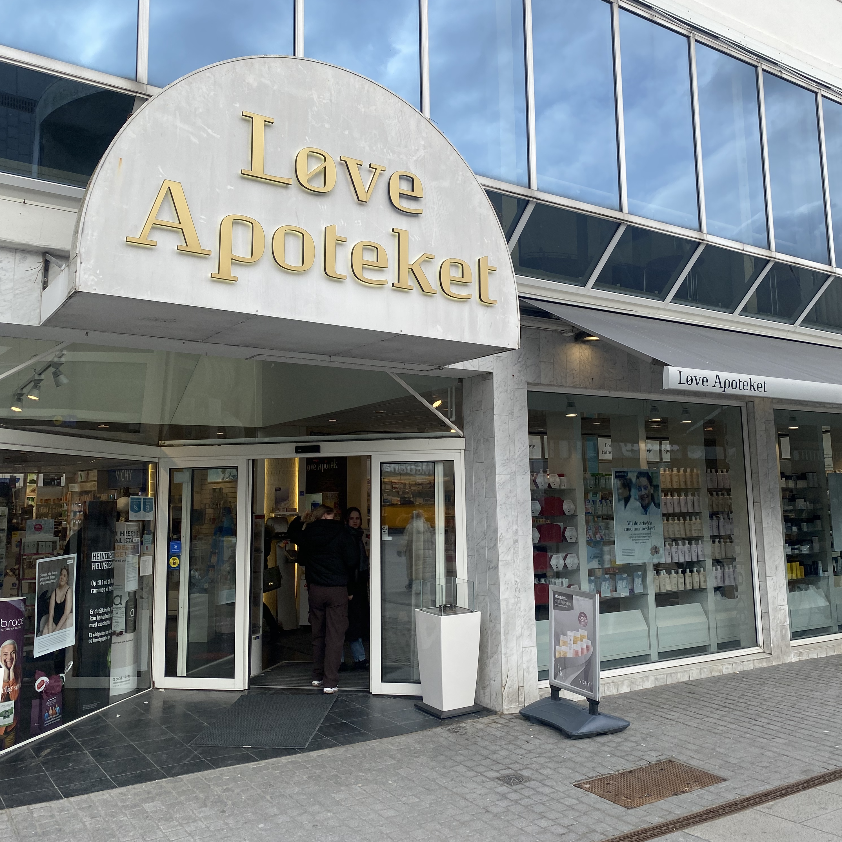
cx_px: 422
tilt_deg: +8.5
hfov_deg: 52.5
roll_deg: +0.3
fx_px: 853
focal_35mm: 31
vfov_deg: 52.5
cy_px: 393
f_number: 1.8
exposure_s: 1/1114
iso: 32
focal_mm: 4.25
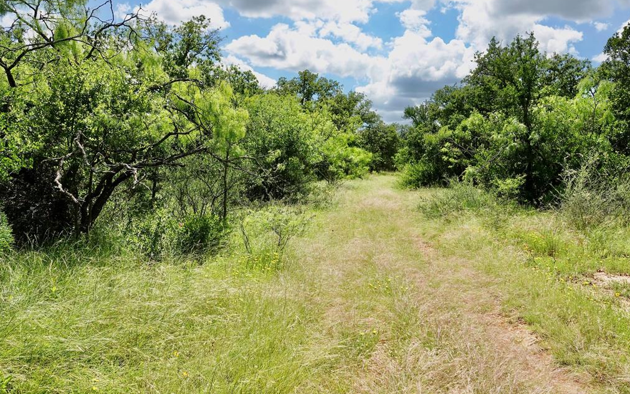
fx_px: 549
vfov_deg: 39.4
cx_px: 318
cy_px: 183
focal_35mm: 32
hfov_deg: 59.6
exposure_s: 1/800
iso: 100
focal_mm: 11.26
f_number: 4
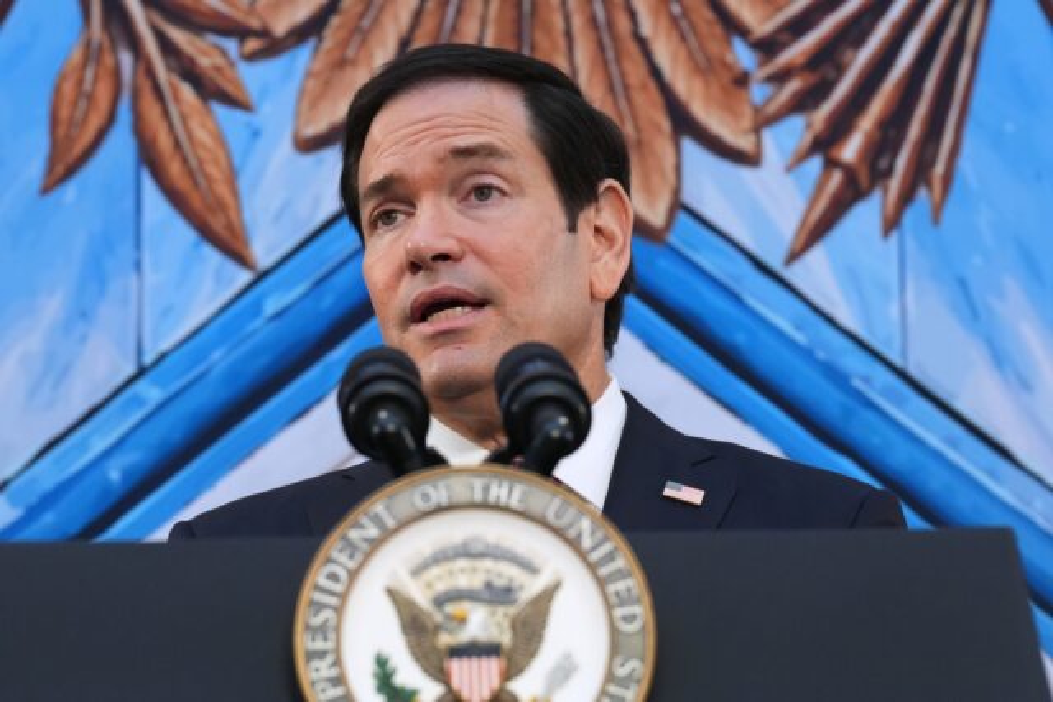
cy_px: 351
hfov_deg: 6.9
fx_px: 8776
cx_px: 526
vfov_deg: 4.6
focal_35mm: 300
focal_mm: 200
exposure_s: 1/640
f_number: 5
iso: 4000
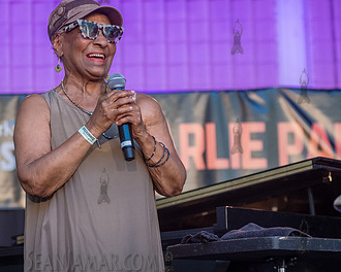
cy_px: 86
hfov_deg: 14.6
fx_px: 1332
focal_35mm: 132
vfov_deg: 11.7
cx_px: 103
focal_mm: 80
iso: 3200
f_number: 4
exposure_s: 1/800
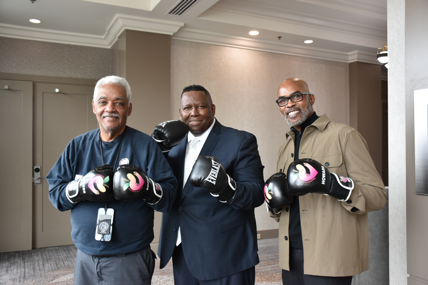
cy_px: 142
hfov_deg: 55.1
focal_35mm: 34
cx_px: 214
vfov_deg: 38.4
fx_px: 410
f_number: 4
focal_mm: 23
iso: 500
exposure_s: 1/60
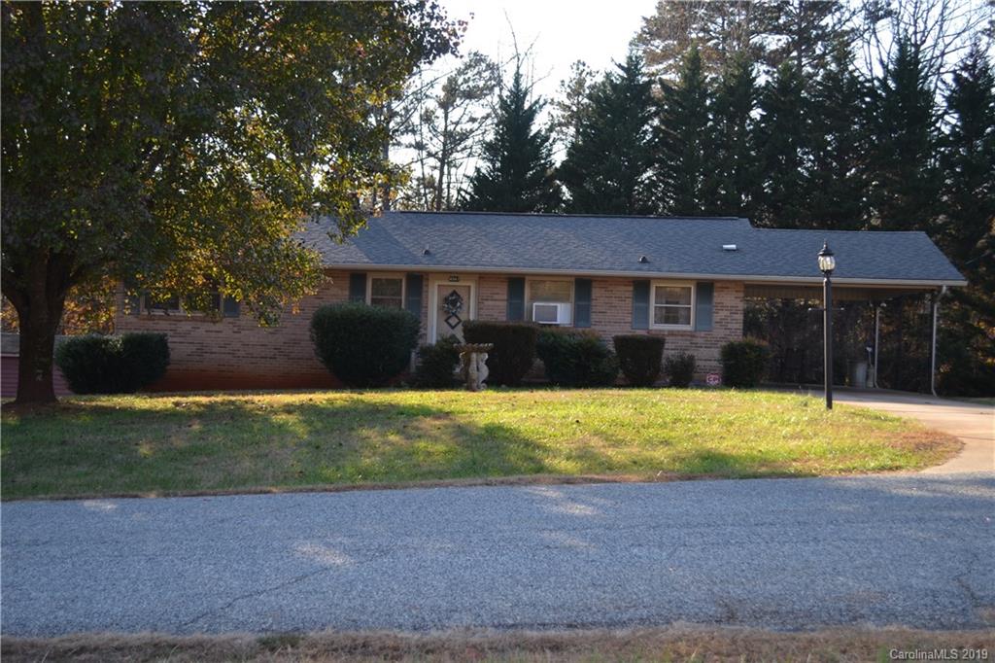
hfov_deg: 41.1
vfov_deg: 28.1
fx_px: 1326
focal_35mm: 48
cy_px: 332
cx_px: 498
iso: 100
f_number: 4.8
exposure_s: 1/160
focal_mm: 32
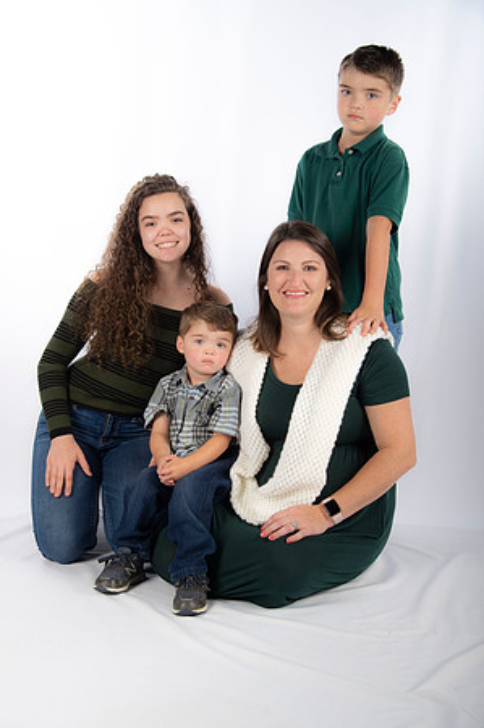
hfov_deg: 28.0
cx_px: 242
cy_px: 364
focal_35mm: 48
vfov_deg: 41.2
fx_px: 970
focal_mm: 48
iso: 100
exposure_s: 1/200
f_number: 5.6
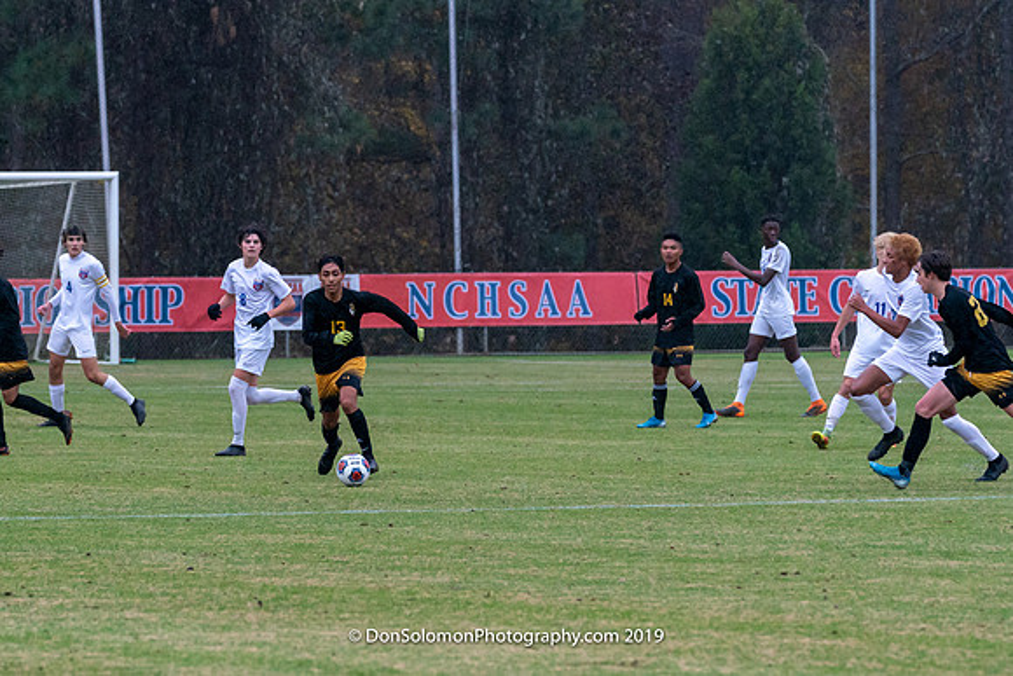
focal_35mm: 288
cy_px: 468
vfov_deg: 4.8
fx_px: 8114
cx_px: 400
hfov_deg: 7.1
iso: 2500
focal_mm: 190
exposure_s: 1/1000
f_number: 5.6
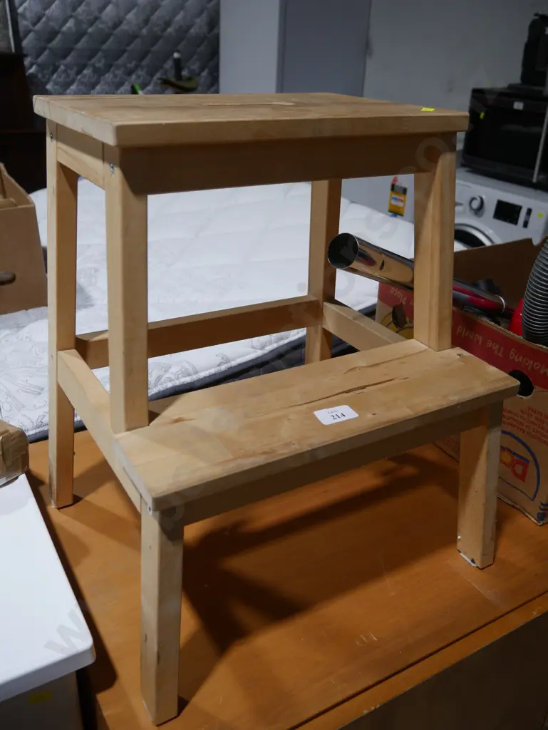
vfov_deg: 59.9
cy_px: 365
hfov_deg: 46.8
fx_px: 633
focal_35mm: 30
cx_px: 274
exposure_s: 1/125
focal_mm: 15
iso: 200
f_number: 3.6
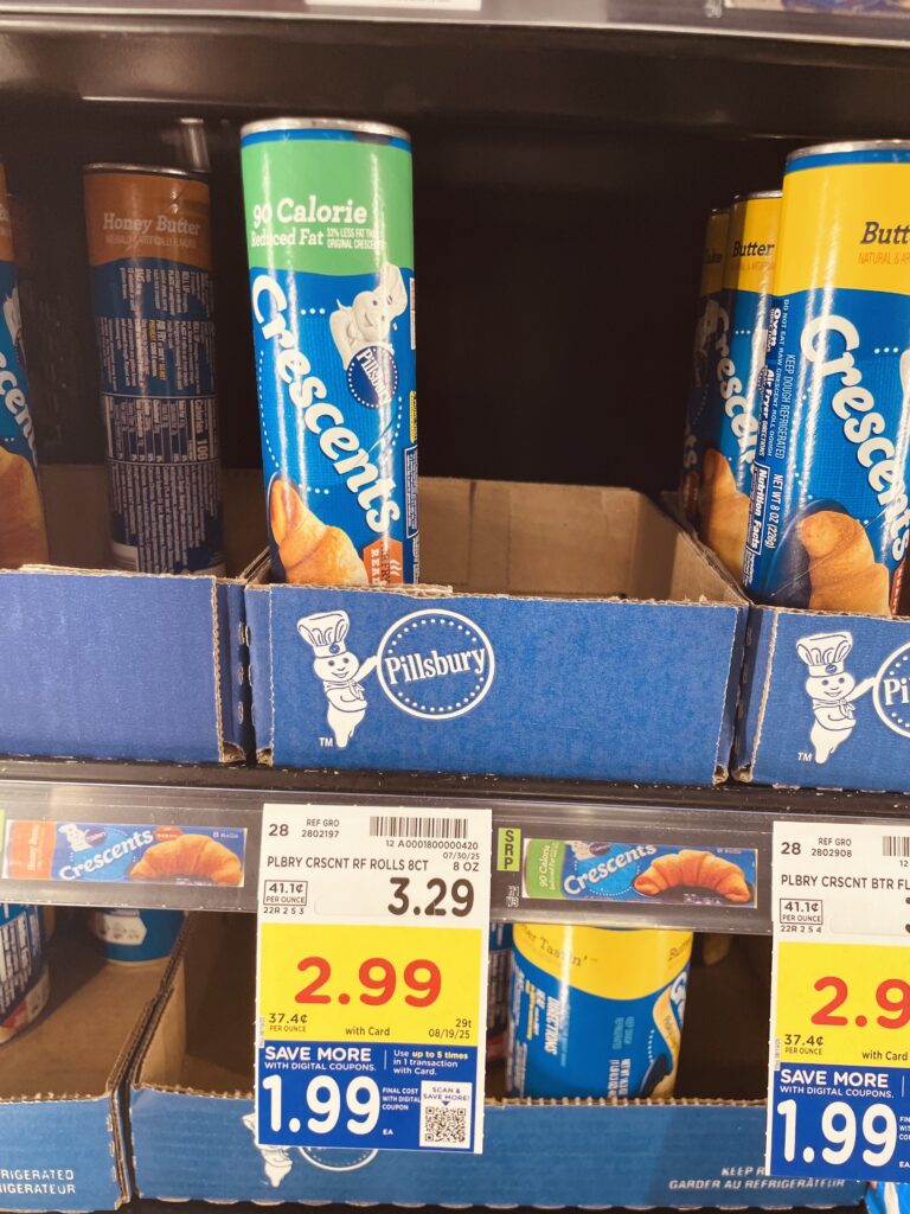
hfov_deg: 53.1
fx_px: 911
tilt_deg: -16.9
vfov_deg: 67.3
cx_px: 455
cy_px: 607
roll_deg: -1.7
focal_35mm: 26
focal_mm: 4.2
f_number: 1.6
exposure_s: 1/121
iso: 80
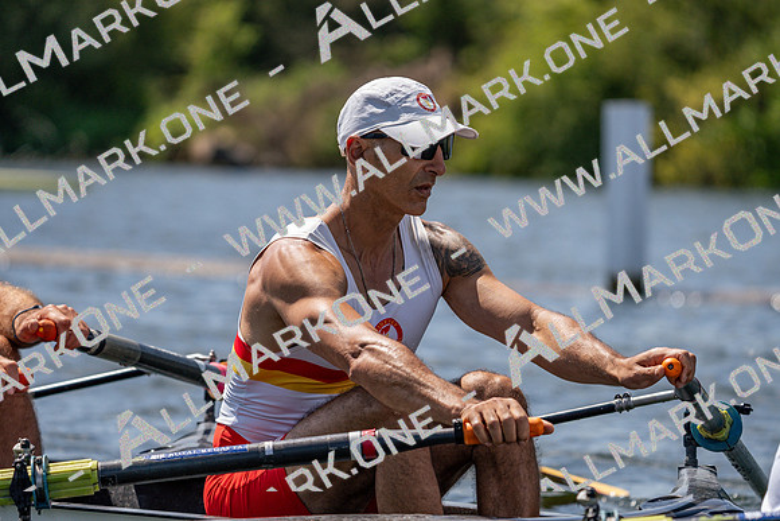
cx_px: 390
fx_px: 6458
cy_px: 260
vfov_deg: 4.6
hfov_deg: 6.9
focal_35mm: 298
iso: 250
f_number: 5.6
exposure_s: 1/2000
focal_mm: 298
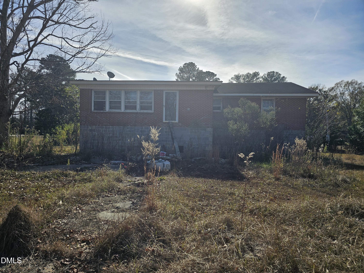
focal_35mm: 23
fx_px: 242
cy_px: 136
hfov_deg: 73.9
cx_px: 182
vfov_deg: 58.9
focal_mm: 6.3
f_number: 1.7
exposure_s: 1/1090
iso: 10
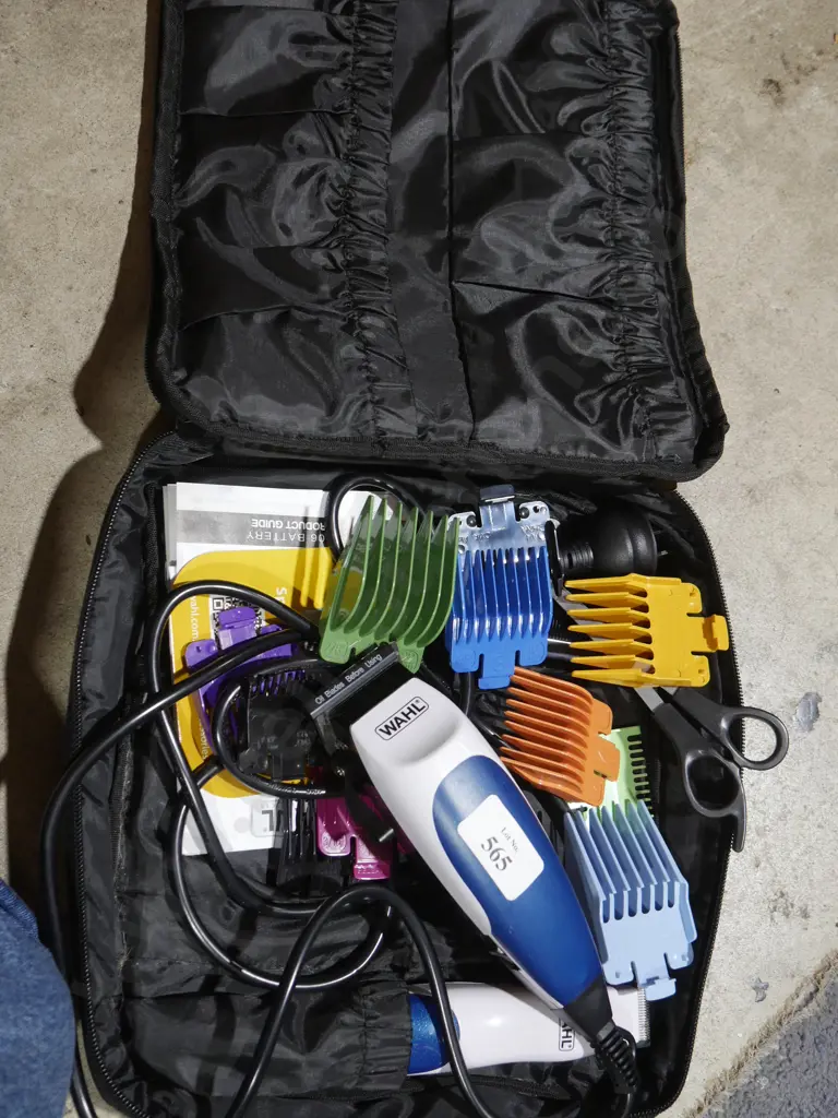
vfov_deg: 46.8
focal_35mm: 40
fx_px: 1291
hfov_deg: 36.0
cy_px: 559
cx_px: 419
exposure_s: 1/60
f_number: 4.5
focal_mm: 20
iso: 500
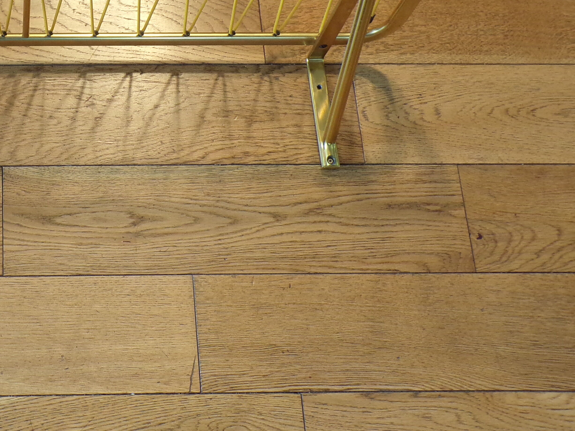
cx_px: 45
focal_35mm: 60
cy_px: 80
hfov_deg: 30.6
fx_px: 997
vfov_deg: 24.0
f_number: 3.2
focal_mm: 5.8
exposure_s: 1/18
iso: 200
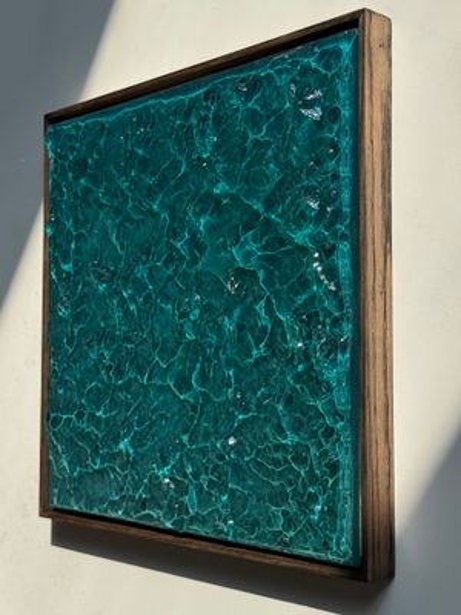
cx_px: 230
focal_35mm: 48
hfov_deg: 30.3
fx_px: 852
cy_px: 308
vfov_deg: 39.7
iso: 64
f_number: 1.8
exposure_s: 1/1869
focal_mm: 6.8
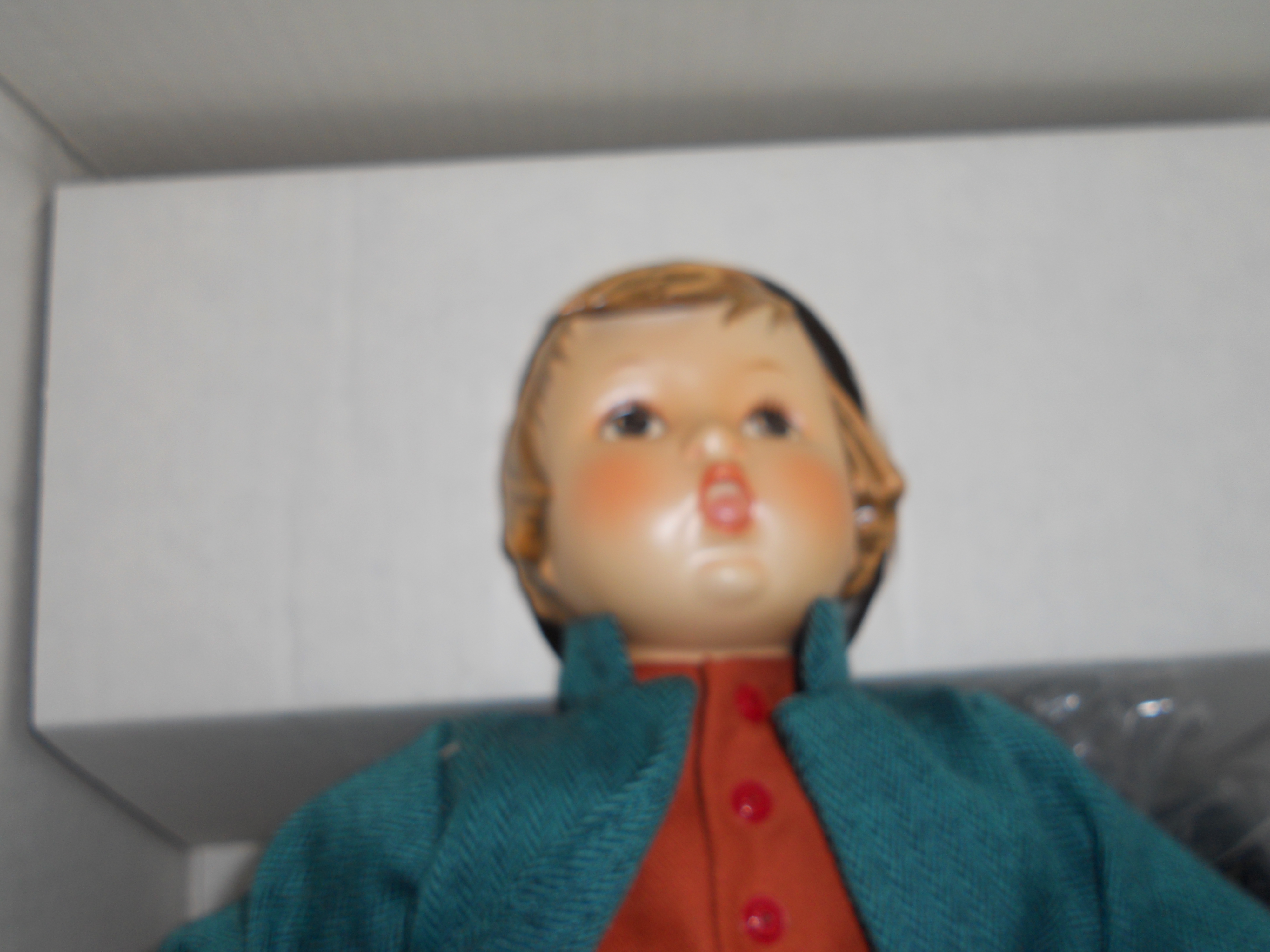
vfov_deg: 44.2
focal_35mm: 32
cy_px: 476
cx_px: 635
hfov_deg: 56.8
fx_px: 1174
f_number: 8.8
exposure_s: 1/25
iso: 80
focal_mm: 5.8
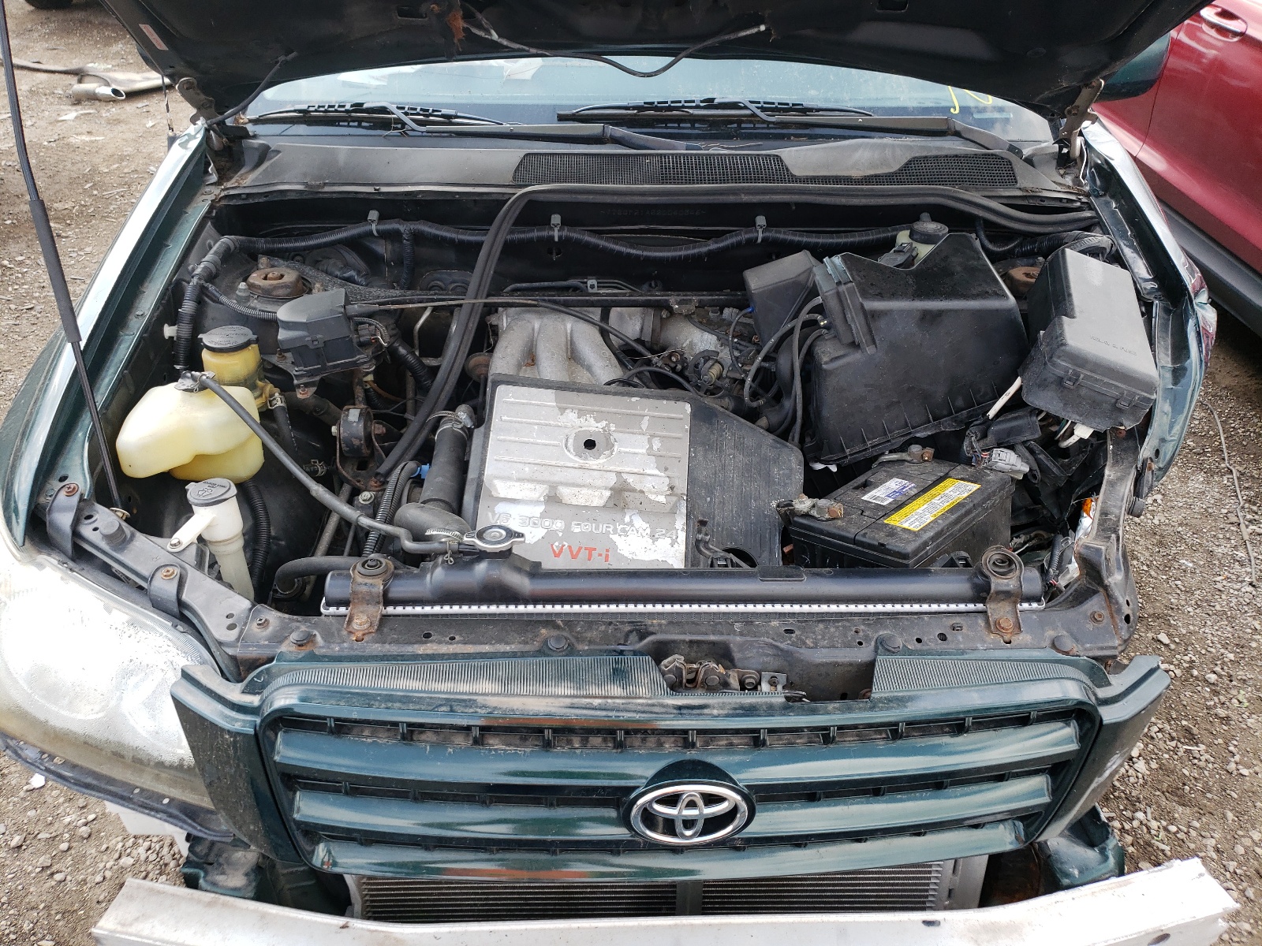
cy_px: 473
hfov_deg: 67.3
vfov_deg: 53.1
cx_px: 631
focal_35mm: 26
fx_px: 948
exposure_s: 1/435
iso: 50
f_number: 1.5
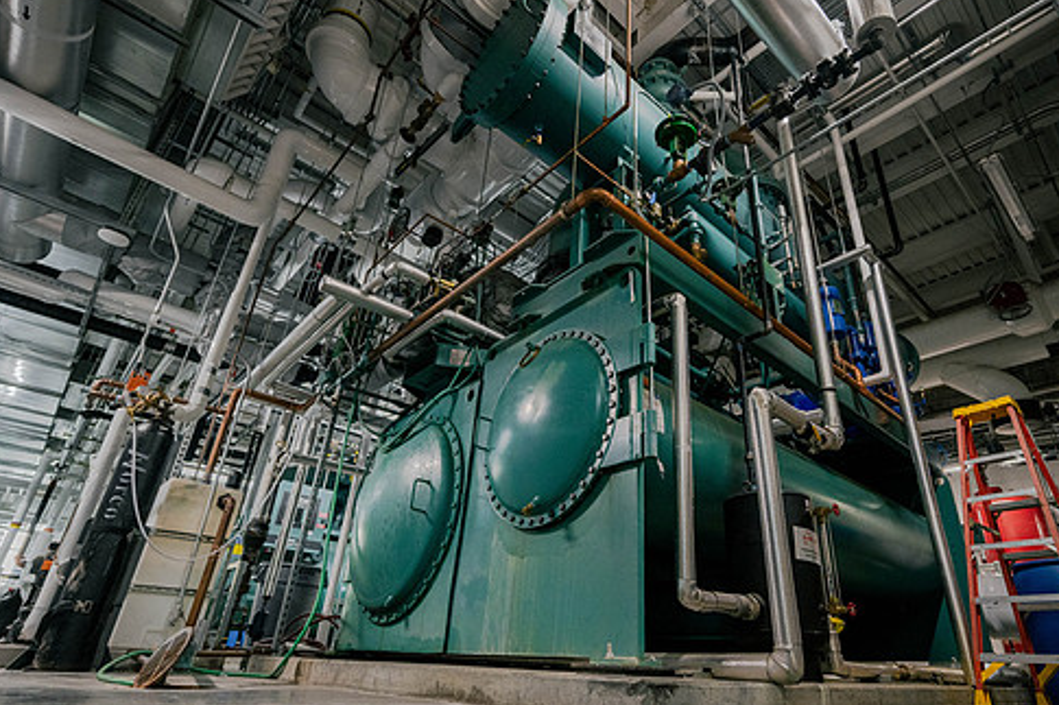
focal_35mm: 20
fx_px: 588
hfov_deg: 83.7
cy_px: 374
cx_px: 590
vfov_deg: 61.8
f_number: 4
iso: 1600
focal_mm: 15.5
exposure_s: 1/125
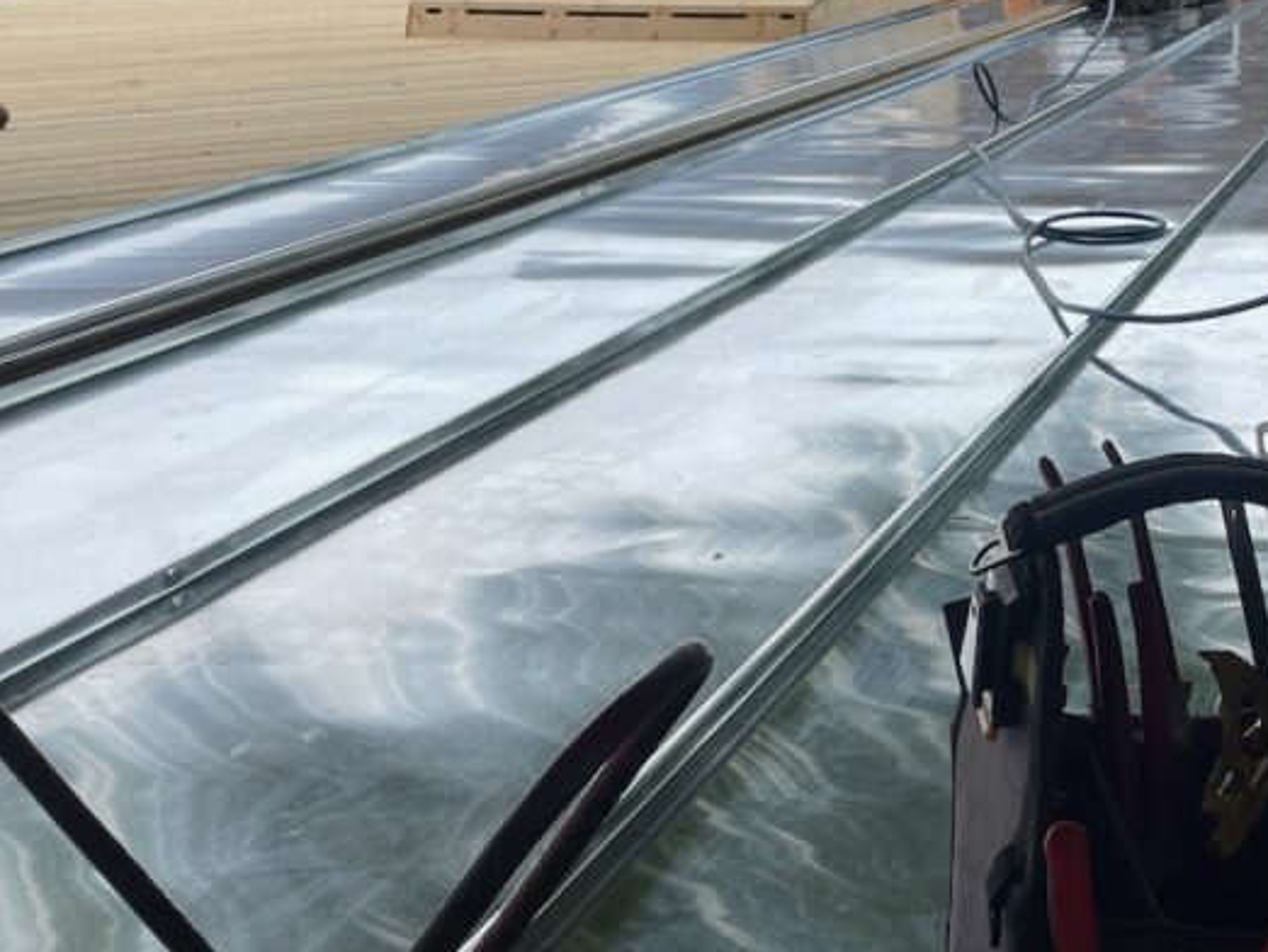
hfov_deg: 35.3
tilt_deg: -8.1
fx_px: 1869
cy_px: 452
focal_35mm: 51
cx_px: 1144
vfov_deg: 28.6
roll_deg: -1.4
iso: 32
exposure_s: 1/1208
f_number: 1.6
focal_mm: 4.2
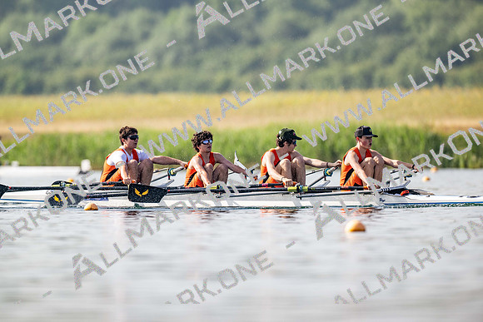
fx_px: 8052
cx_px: 242
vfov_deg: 2.3
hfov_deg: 3.4
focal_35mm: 600
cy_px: 161
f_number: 5
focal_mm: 600
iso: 220
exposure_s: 1/2500
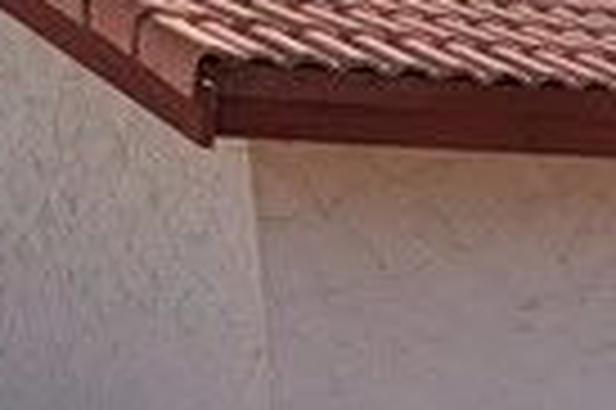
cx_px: 1077
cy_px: 667
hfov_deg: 14.7
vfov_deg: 10.5
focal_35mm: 124
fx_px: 2119
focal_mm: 2.35
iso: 49
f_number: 2.2
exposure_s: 1/1832
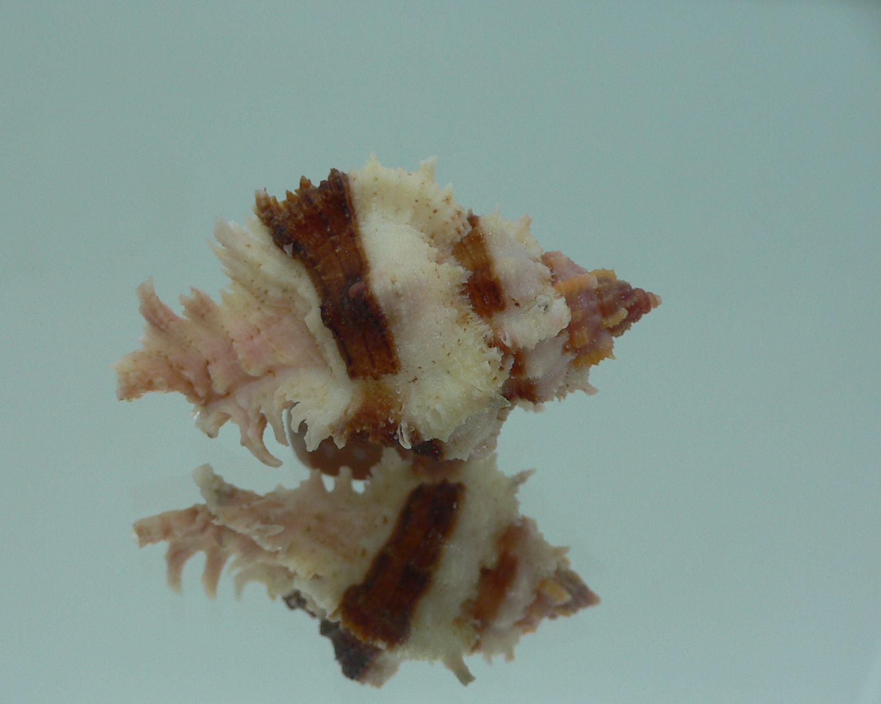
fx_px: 1069
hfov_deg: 44.7
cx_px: 375
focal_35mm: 41
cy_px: 373
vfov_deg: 36.5
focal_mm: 4.6
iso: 80
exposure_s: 1/60
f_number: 2.8
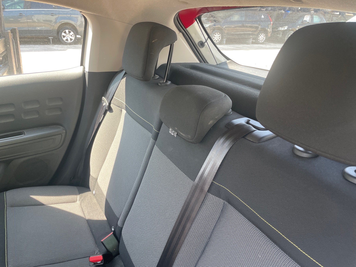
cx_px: 178
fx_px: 267
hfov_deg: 67.3
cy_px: 134
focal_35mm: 26
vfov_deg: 53.1
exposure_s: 1/121
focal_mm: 4.2
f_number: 1.6
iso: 64
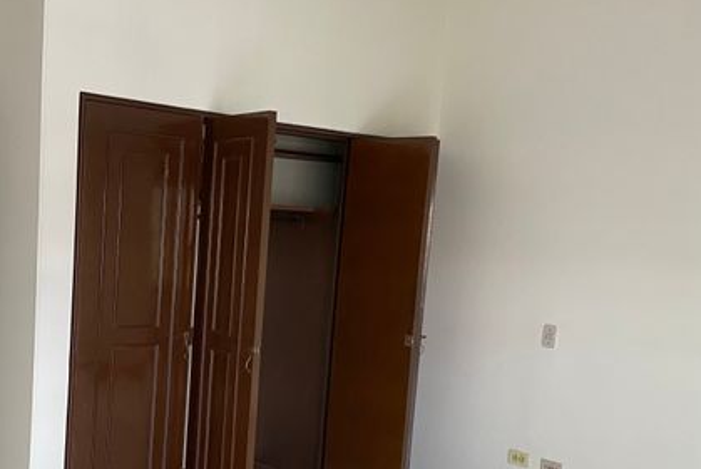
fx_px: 838
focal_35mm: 43
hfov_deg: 44.4
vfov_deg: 30.9
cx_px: 208
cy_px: 327
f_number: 1.8
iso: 125
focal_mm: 4.25
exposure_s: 1/72
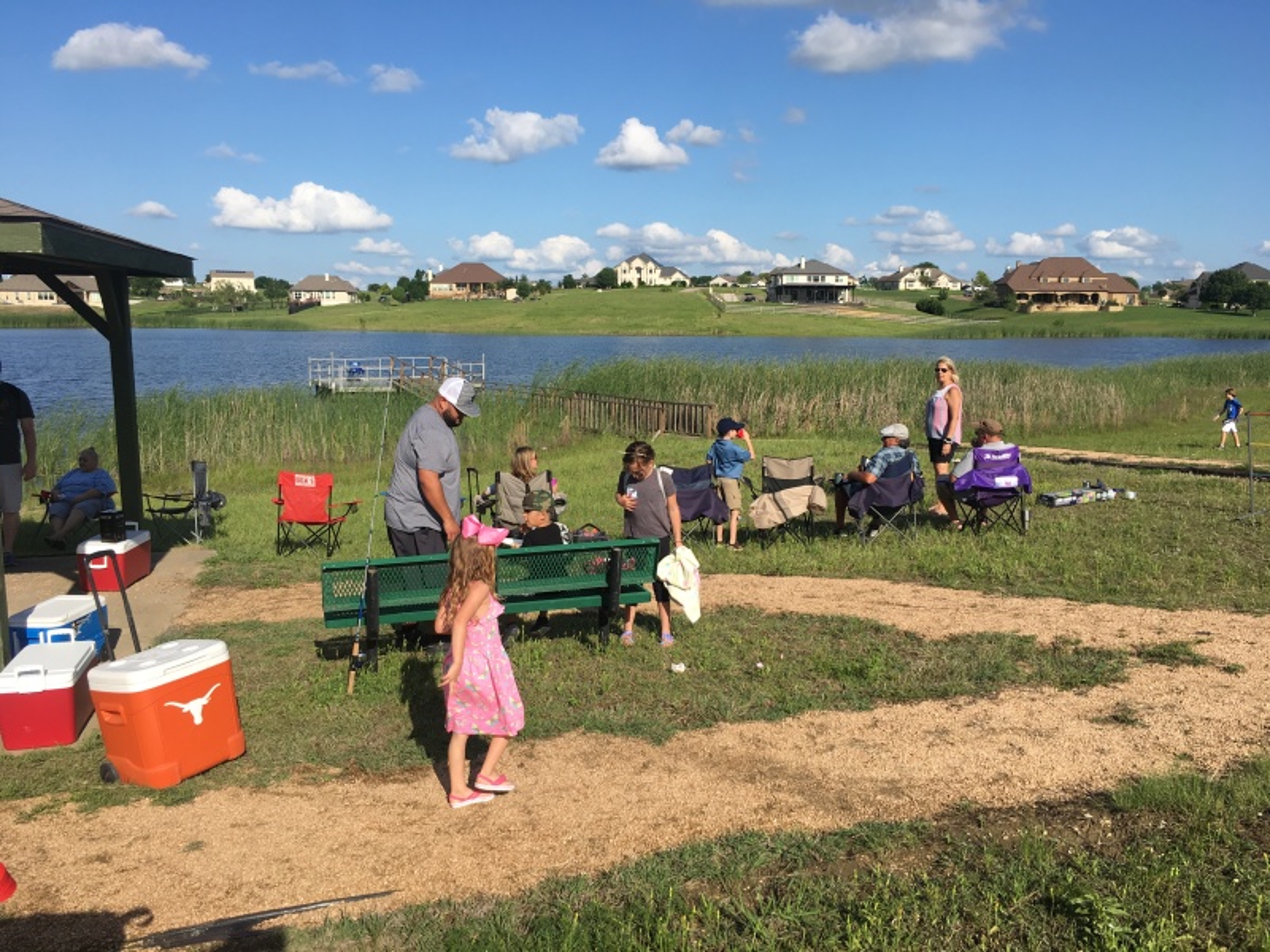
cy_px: 476
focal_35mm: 29
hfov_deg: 61.7
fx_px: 1064
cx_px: 635
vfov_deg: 48.2
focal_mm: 4.15
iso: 25
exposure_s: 1/1672
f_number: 2.2
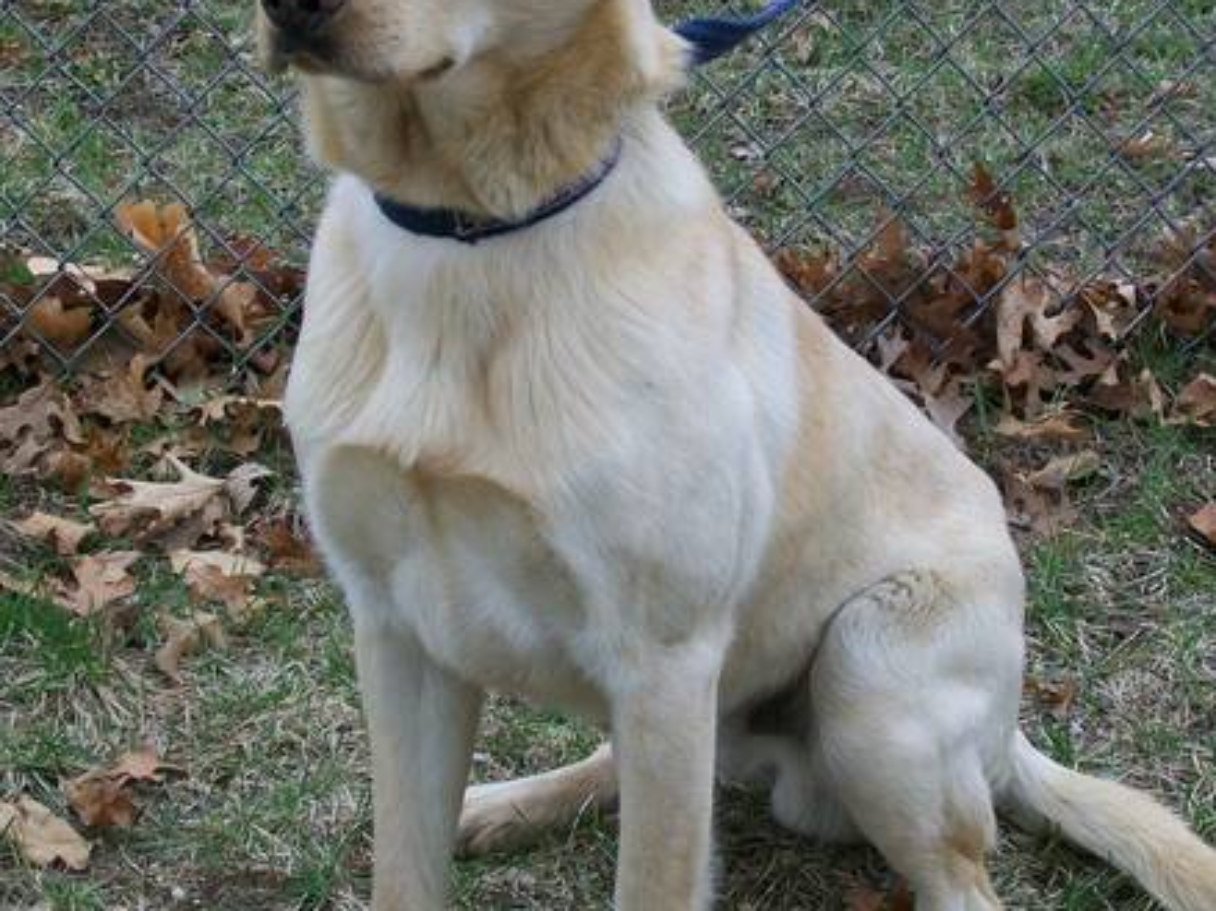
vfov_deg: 15.1
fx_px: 3442
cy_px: 338
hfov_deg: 20.0
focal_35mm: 98
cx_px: 576
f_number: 3.3
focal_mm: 9.4
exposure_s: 1/250
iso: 64
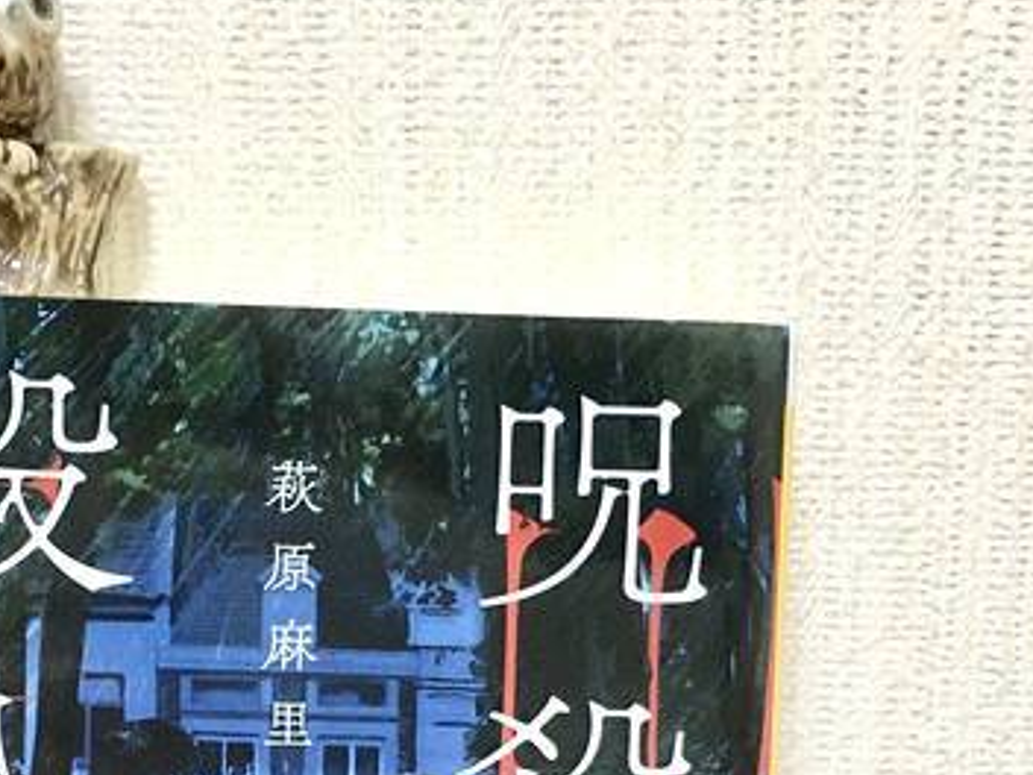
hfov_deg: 29.2
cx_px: 358
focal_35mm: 66
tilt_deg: -13.1
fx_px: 1970
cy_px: 793
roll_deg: -0.1
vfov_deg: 21.4
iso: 200
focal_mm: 4.15
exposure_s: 1/15
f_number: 2.2
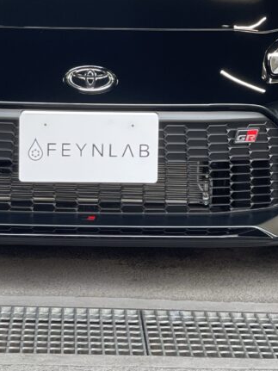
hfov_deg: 9.7
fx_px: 1628
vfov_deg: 12.9
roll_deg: -1.0
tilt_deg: -3.9
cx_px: 80
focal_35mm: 152
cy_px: 81
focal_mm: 7.5
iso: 100
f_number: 2.2
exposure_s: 1/121
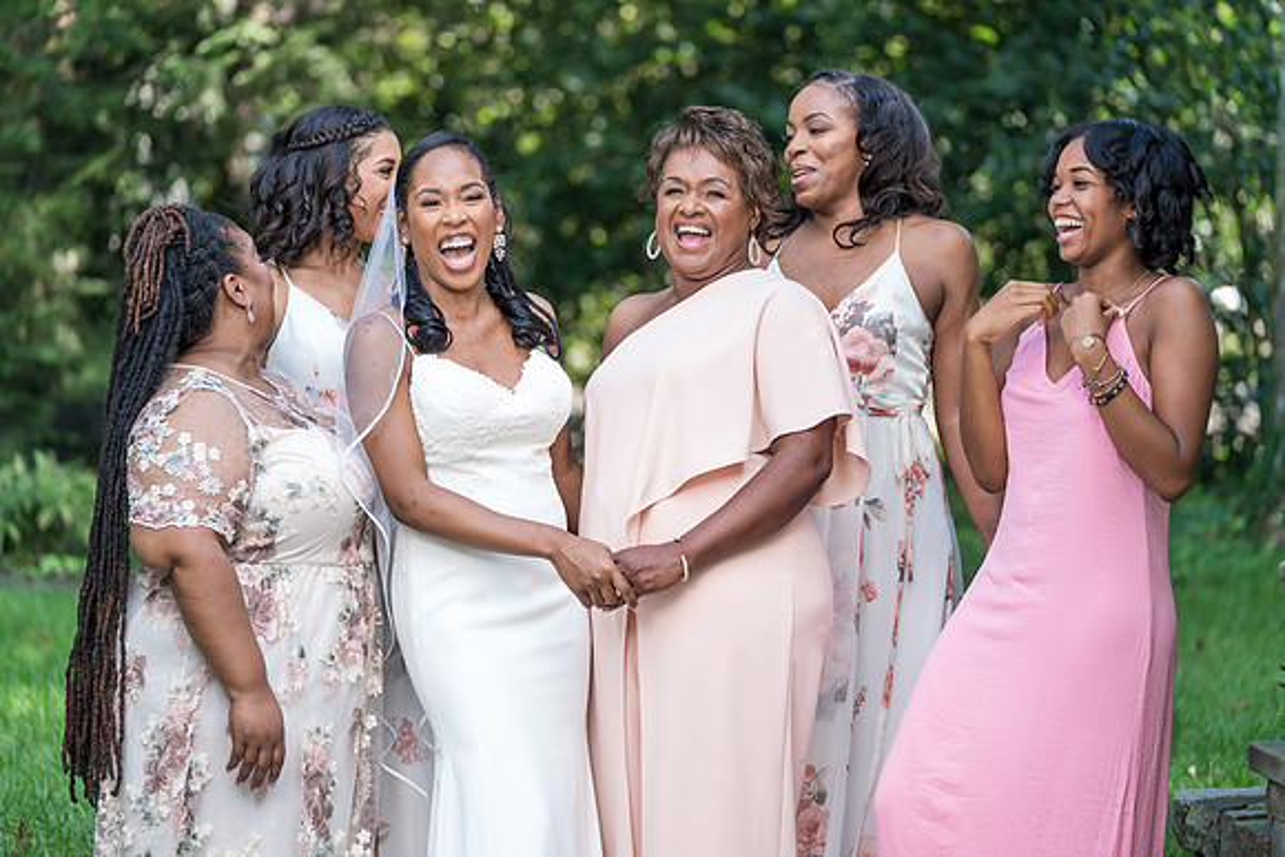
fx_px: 3749
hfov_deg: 19.5
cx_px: 642
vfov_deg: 13.0
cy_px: 428
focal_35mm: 105
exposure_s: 1/200
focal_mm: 105
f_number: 2.8
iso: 125
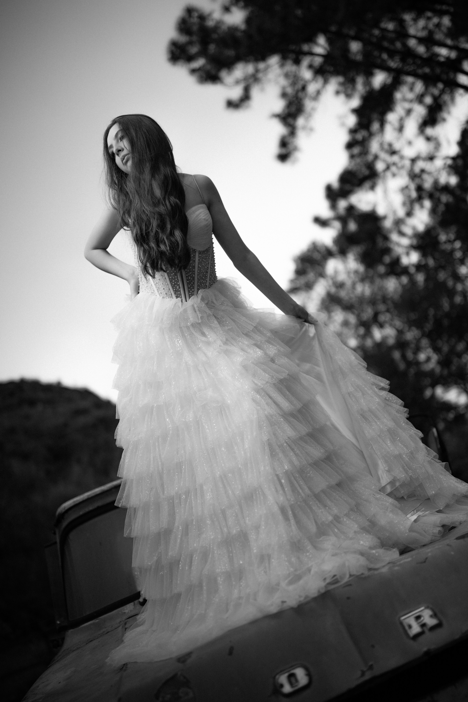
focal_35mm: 35
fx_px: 682
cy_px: 351
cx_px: 234
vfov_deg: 54.4
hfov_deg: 37.9
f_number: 1.2
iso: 125
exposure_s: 1/8000
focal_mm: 35
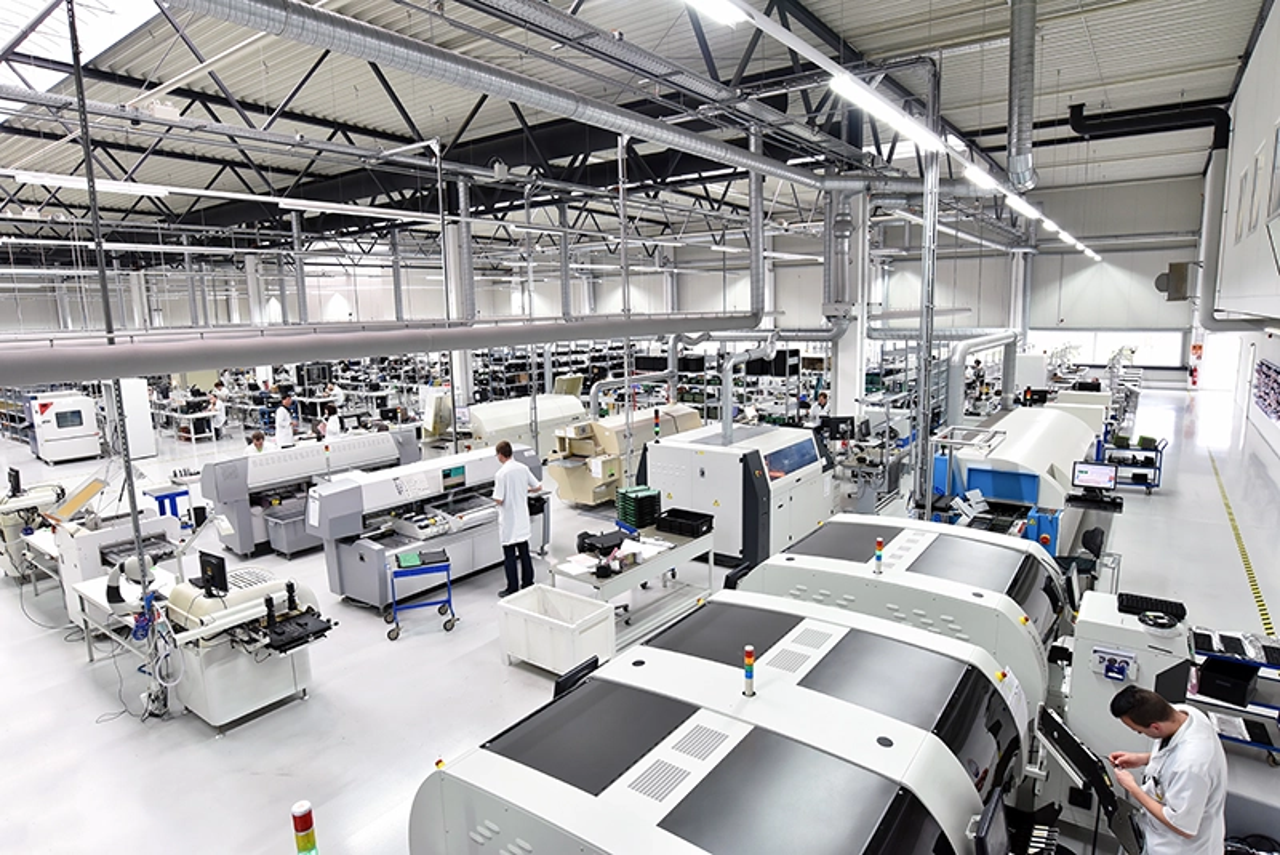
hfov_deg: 84.0
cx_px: 640
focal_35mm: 20
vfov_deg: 62.0
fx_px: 711
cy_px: 428
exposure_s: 1/50
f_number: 8
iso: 1600
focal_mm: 20
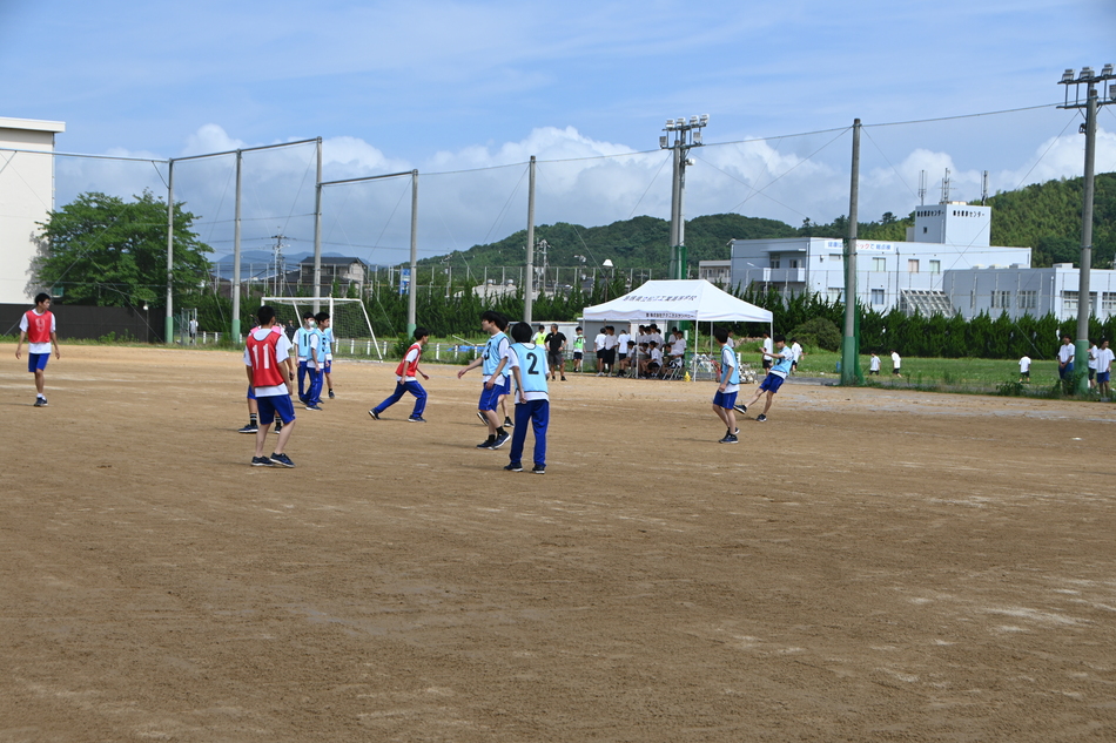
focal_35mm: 66
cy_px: 372
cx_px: 558
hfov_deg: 30.5
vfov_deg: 20.6
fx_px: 2046
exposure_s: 1/500
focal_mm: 44
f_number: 8
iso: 100
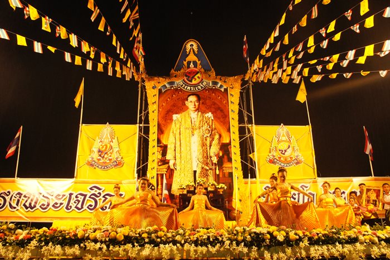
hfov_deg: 62.0
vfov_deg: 43.6
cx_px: 195
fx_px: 325
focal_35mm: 30
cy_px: 130
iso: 1600
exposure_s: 1/30
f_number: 6.3
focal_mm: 20
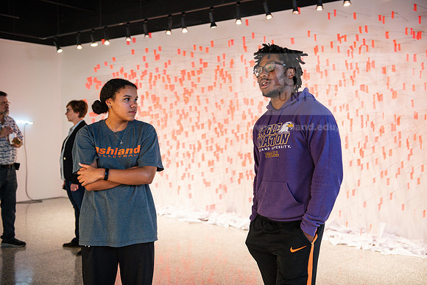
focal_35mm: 48
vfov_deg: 28.1
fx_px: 569
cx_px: 214
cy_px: 142
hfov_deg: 41.1
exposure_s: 1/250
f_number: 3.2
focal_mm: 48
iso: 2000
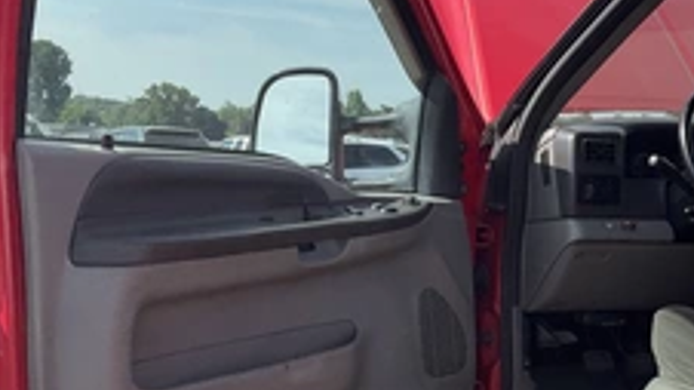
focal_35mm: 56
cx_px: 544
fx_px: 1030
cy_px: 221
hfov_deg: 36.1
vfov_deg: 21.4
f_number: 1.8
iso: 25
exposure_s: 1/1221
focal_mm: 3
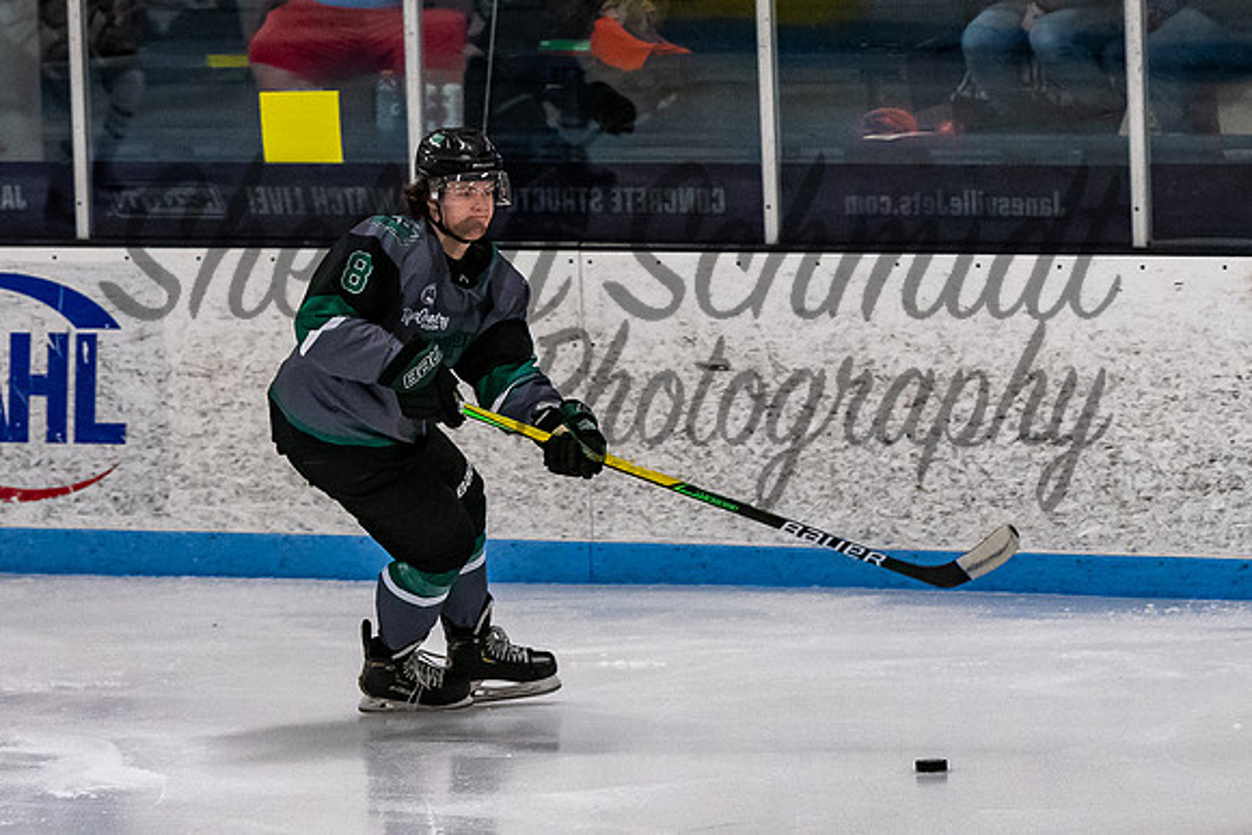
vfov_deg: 4.5
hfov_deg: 6.8
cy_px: 165
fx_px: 10580
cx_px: 436
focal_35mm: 304
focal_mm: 125
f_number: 3.5
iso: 2500
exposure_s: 1/800
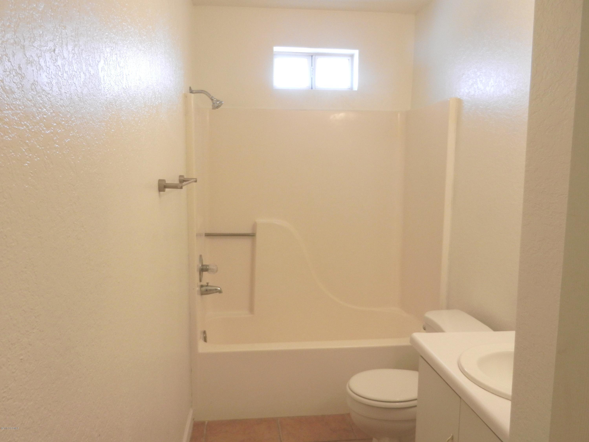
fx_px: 493
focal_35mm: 29
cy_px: 221
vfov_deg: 48.2
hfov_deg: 61.7
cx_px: 294
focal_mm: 5.1
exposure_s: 1/40
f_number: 3.6
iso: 160
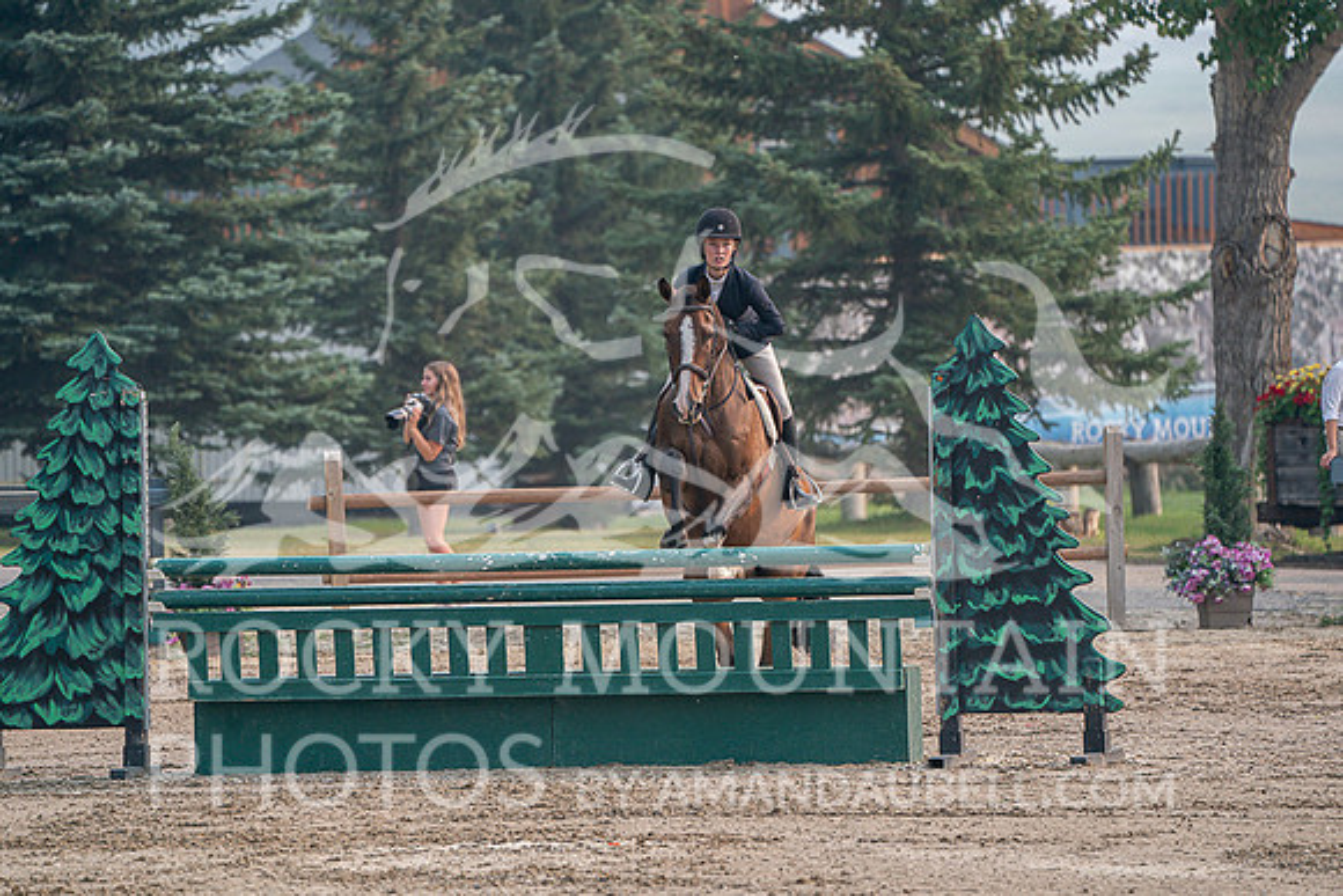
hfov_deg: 6.1
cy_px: 448
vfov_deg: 4.1
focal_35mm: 339
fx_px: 12649
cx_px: 672
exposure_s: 1/800
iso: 500
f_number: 5.6
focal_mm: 339
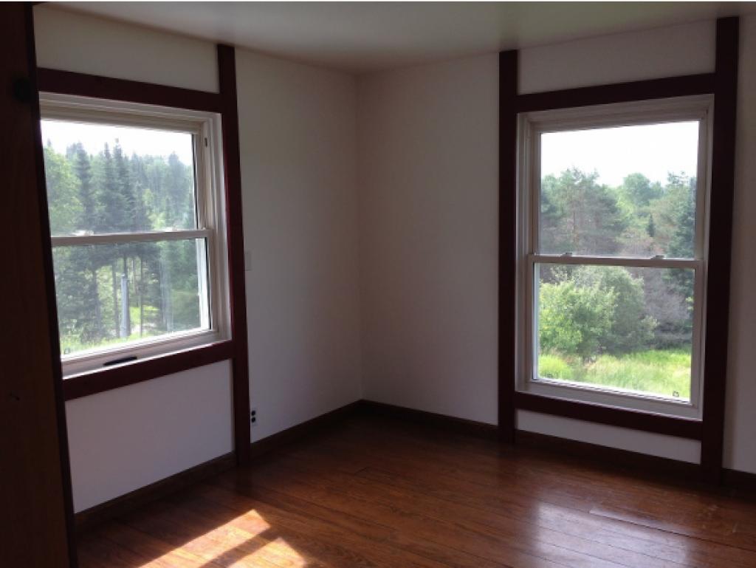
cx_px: 378
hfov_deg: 55.3
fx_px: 721
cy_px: 284
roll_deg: +0.7
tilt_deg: -7.1
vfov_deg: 43.0
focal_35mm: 33
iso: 50
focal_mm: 4.12
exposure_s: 1/128
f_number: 2.4
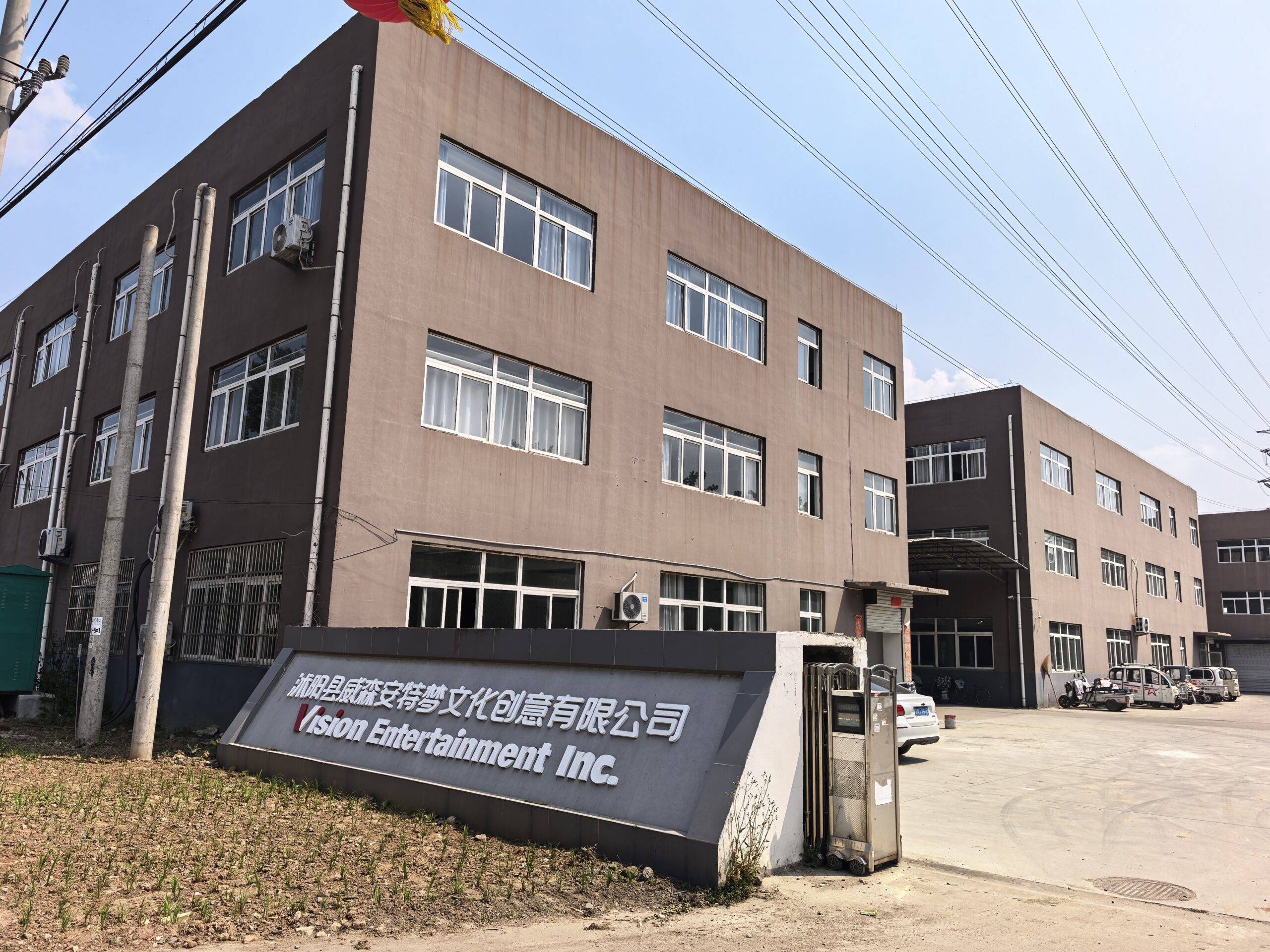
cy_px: 476
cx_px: 635
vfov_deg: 56.8
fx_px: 881
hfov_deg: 71.6
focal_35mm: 24
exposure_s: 1/7092
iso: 50
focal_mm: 8.5
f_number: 2
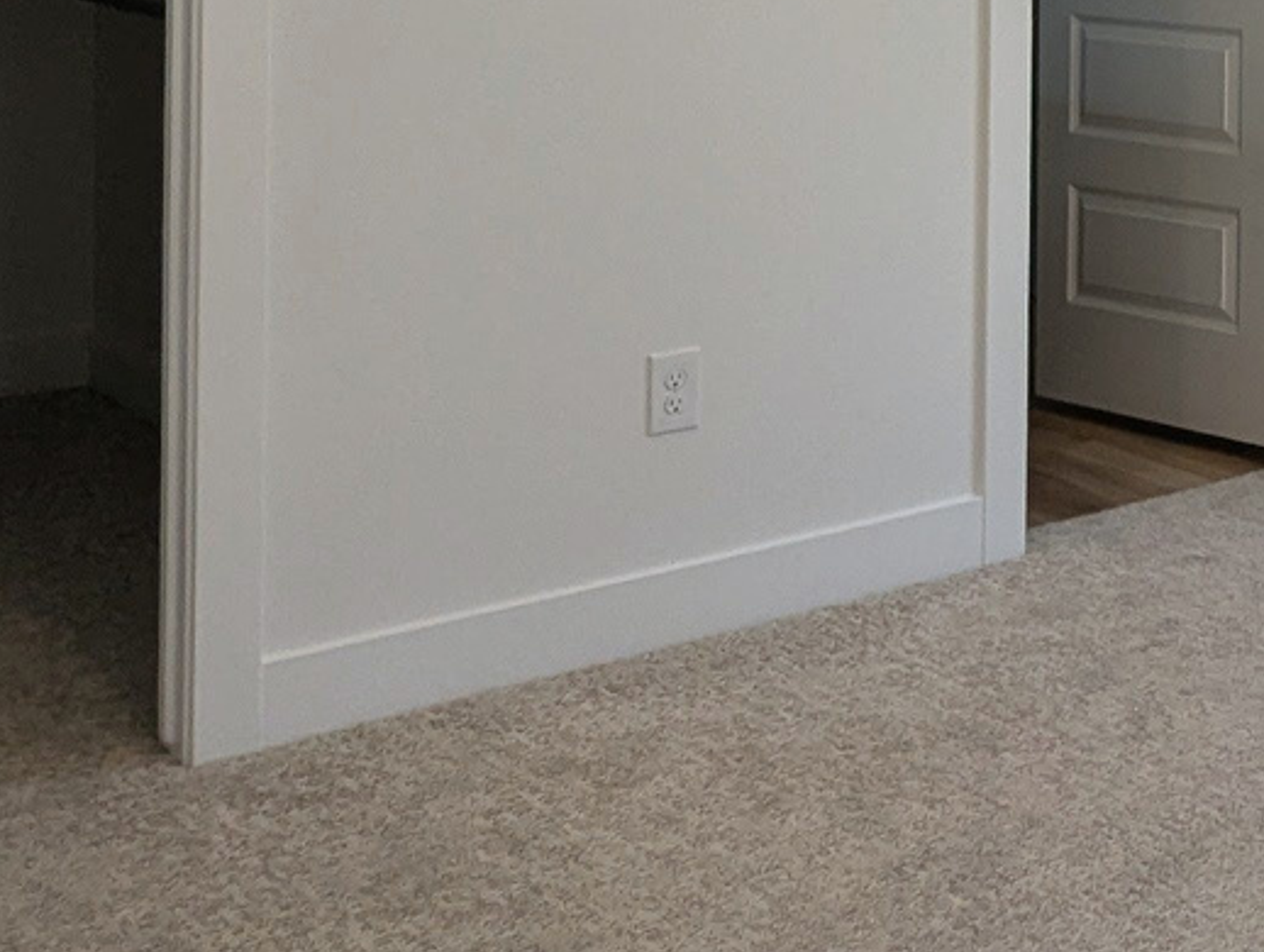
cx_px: 1591
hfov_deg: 26.6
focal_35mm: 63
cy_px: -176
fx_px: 2304
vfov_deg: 21.7
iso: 41
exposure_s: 1/120
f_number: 2.2
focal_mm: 2.35
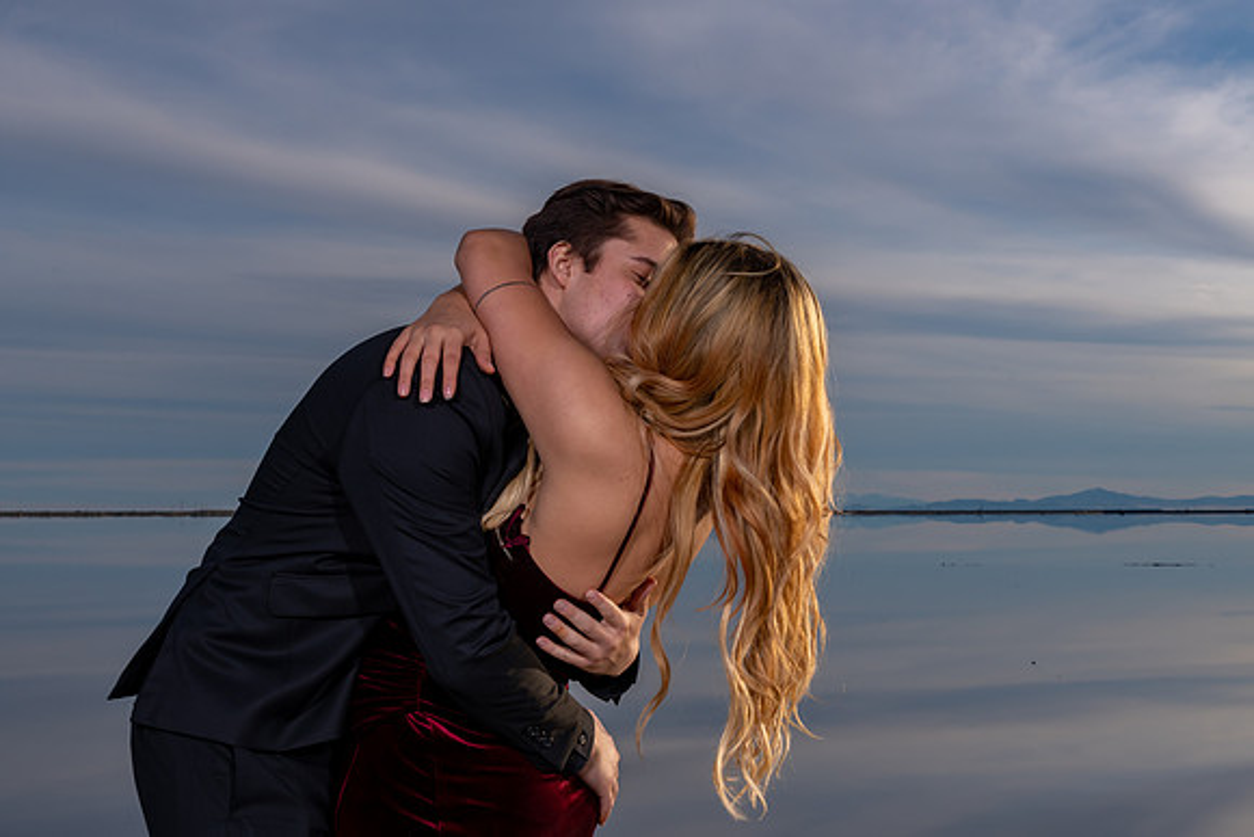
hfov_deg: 32.0
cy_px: 342
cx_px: 597
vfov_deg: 21.6
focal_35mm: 63
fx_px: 2188
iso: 200
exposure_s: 1/200
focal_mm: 52
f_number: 18
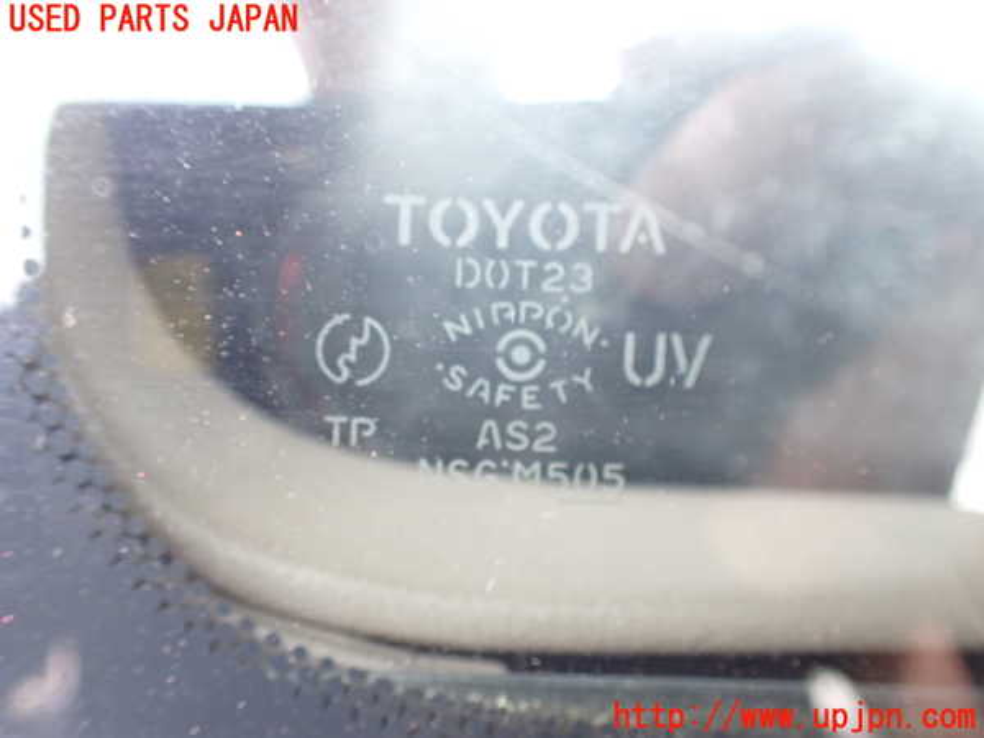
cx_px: 492
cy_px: 369
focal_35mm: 30
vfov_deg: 46.8
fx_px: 853
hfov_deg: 60.0
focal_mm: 5.4
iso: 400
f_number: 2.3
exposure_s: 1/125
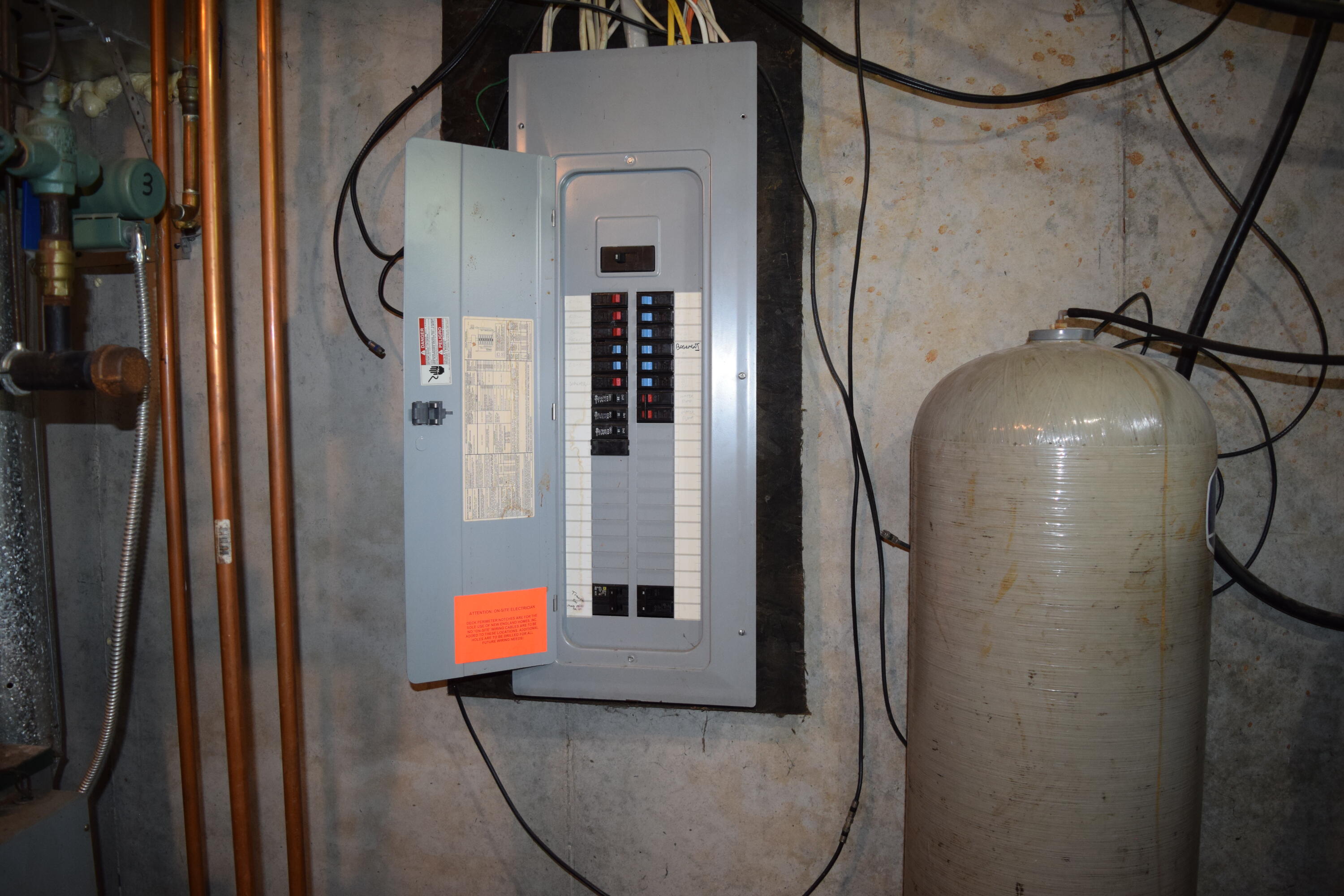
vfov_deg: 47.9
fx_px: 1008
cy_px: 448
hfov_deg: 67.4
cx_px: 672
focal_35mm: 27
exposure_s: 1/60
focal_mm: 18
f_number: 3.5
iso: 900
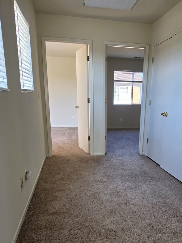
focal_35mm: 30
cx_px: 114
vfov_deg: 58.9
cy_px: 157
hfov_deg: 46.4
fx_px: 210
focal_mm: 6.5
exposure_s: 1/180
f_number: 1.4
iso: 40
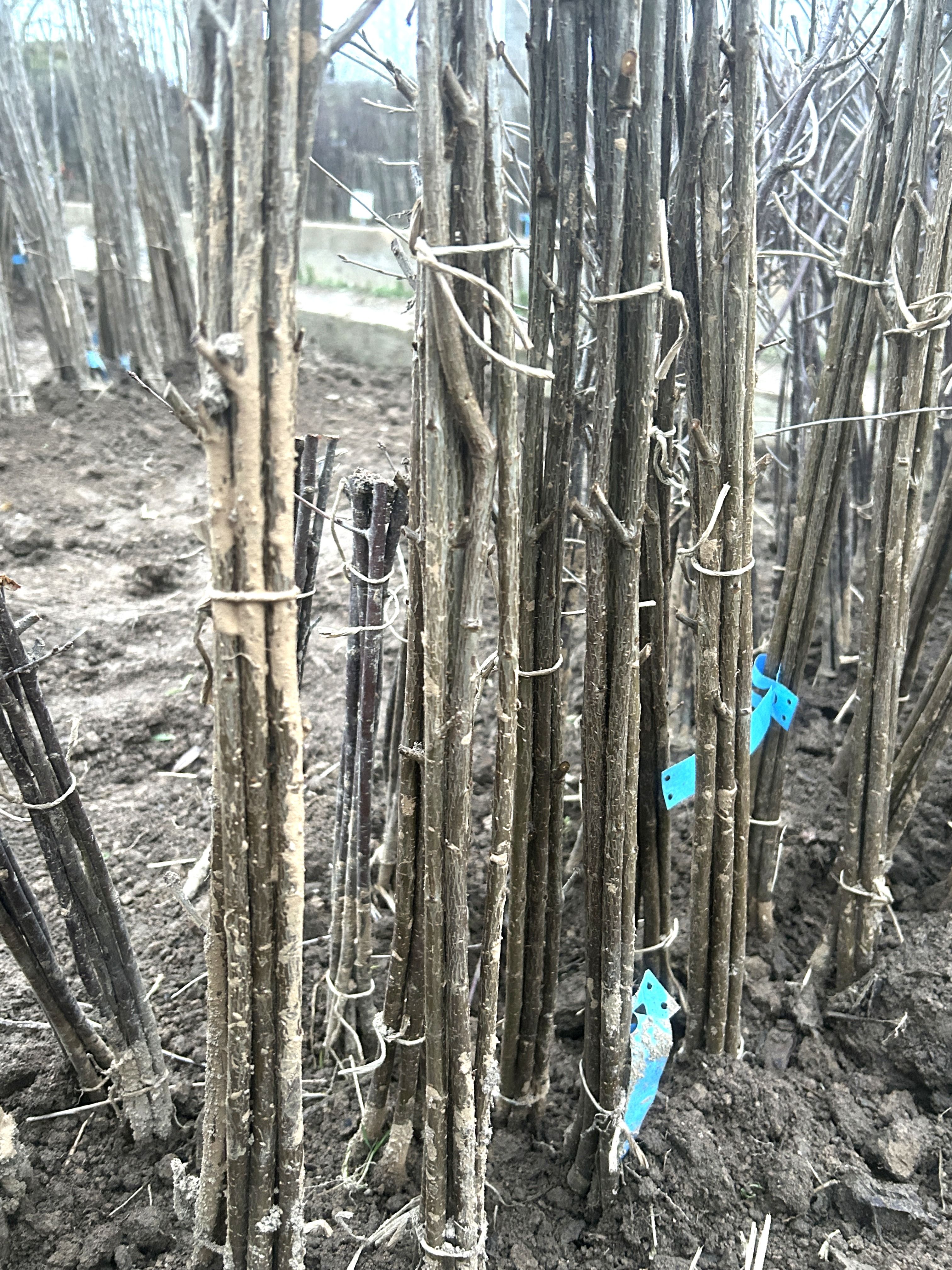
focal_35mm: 26
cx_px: 476
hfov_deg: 53.1
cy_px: 635
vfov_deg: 67.3
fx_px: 953
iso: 500
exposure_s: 1/51
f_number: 1.5
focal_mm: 5.7
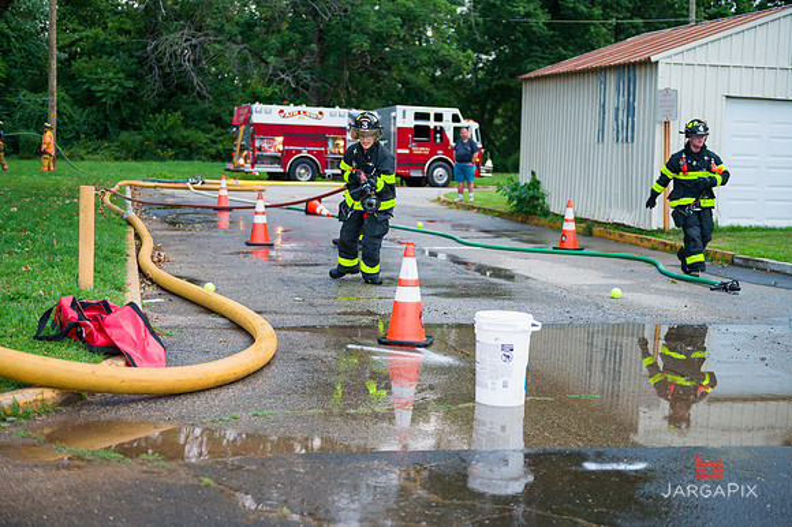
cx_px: 396
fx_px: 1209
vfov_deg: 24.6
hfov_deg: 36.3
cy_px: 264
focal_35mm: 55
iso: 1000
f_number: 3.2
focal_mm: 55
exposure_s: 1/200
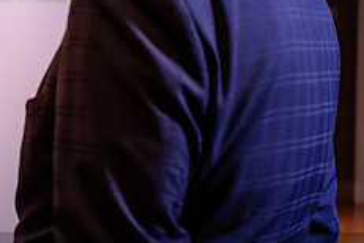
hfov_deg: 16.0
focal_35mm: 123
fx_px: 1244
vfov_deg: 11.1
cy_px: 69
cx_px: -72
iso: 800
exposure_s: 1/80
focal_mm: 49
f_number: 3.5
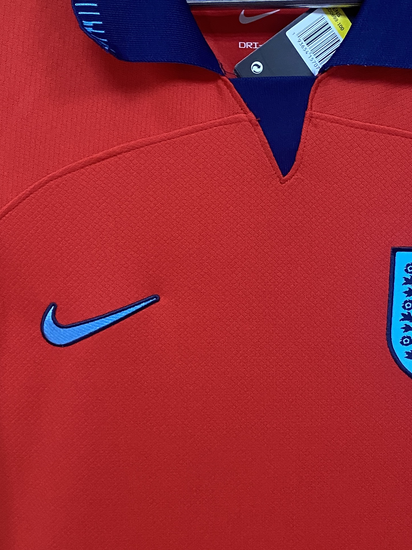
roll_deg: -1.6
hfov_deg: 26.8
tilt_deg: -14.0
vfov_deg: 35.5
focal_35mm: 54
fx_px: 857
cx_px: 294
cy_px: 249
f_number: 1.8
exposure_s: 1/50
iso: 400
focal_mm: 4.25
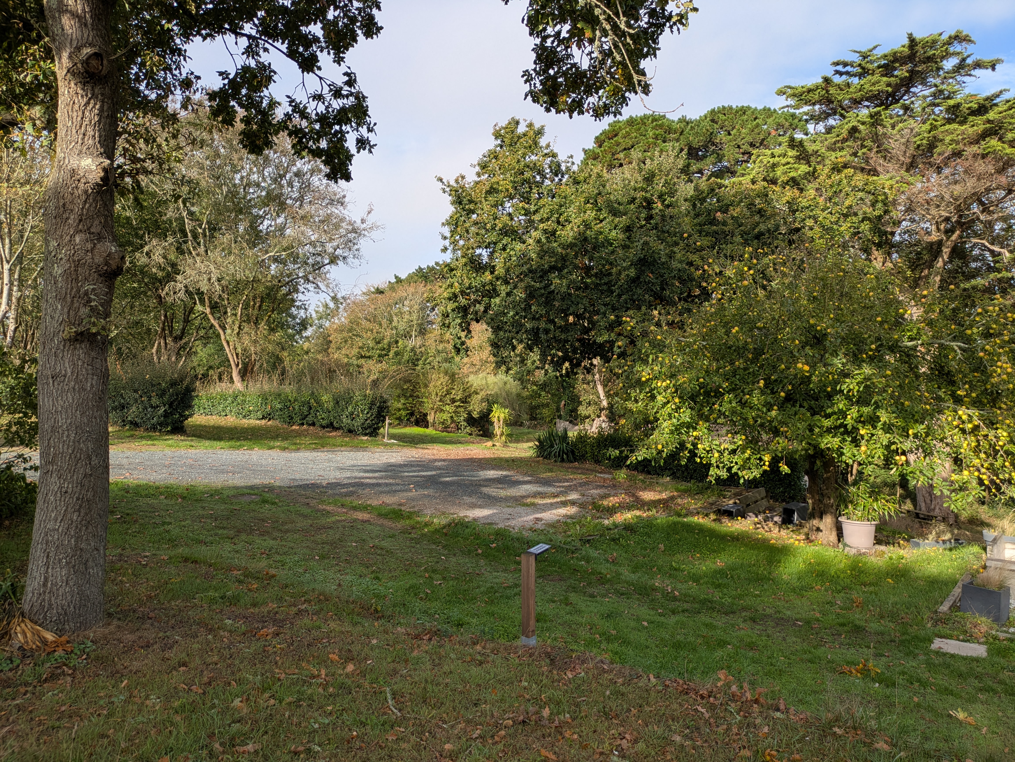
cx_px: 508
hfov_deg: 69.4
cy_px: 381
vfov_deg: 54.9
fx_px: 733
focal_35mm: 25
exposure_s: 1/1147
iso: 53
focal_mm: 5.43
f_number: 1.89
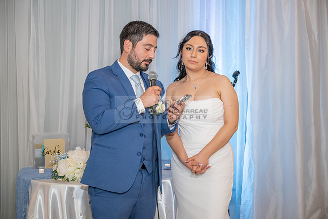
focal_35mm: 59
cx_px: 164
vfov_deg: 23.0
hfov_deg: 33.9
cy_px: 110
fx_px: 538
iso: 1000
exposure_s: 1/160
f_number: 2.8
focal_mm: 59
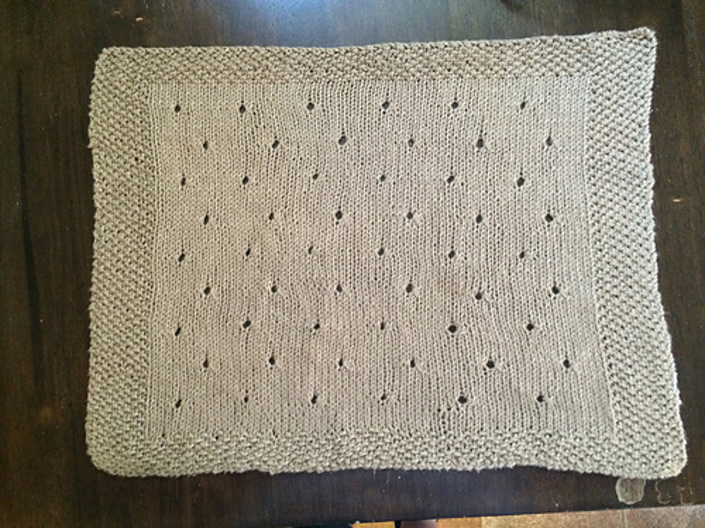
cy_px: 264
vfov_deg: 46.8
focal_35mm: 30
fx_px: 611
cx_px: 352
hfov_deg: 60.0
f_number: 2.2
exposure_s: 1/30
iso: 250
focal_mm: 4.12
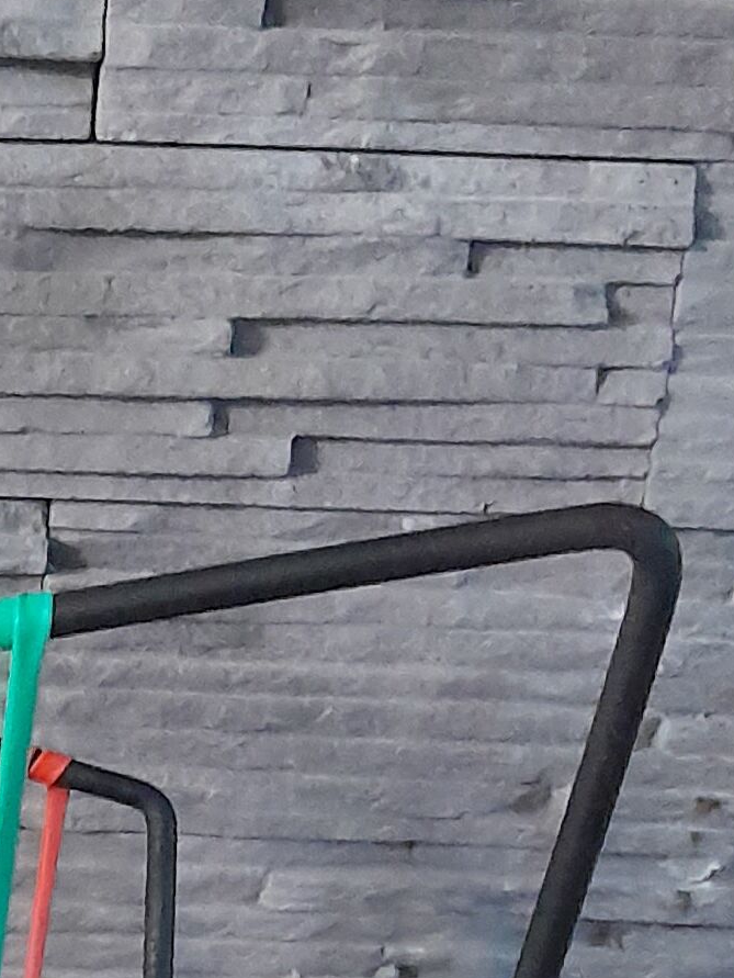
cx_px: -784
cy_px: 1248
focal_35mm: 119
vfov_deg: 15.8
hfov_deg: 11.2
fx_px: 3362
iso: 1000
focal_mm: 3.98
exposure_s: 1/20
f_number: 1.8
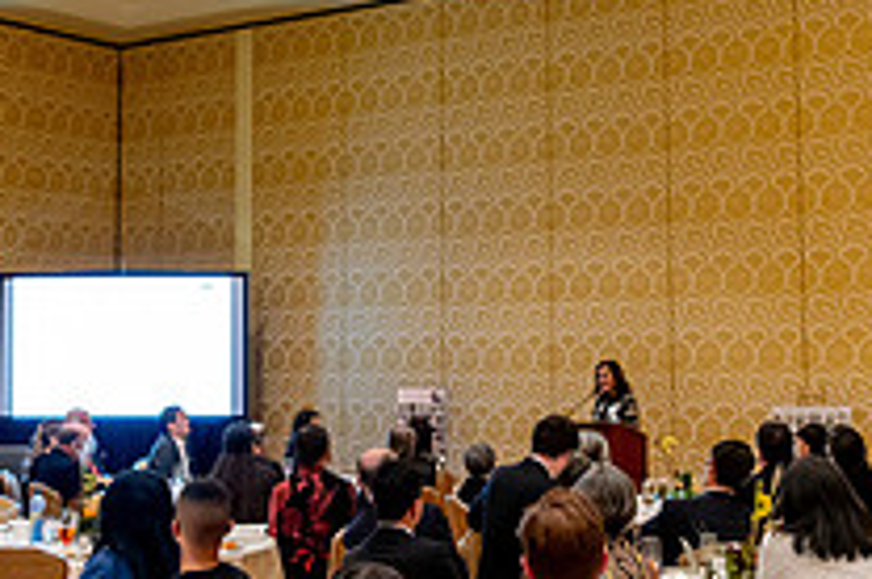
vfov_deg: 20.2
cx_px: 361
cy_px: 218
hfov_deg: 30.1
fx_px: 1620
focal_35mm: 67
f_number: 2.8
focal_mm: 24
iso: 5000
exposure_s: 1/250
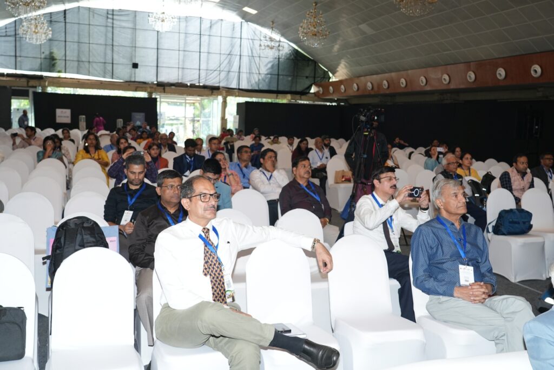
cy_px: 185
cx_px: 277
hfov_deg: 54.4
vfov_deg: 37.9
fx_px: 539
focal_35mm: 35
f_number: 5
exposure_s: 1/125
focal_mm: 35
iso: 1000
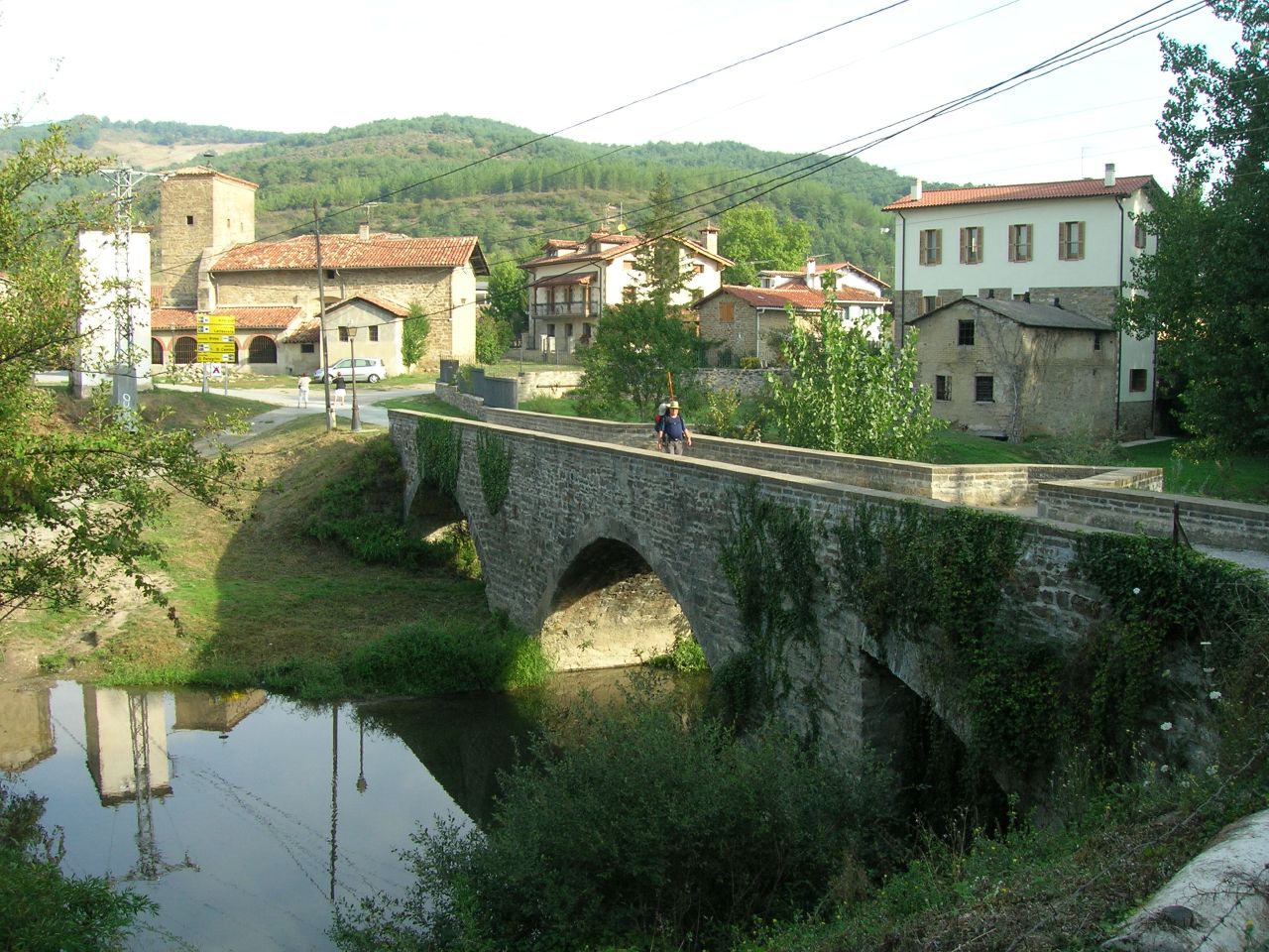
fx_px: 1246
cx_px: 634
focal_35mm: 34
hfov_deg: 54.0
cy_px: 476
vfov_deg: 41.8
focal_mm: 5.7
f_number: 4.9
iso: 50
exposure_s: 1/100
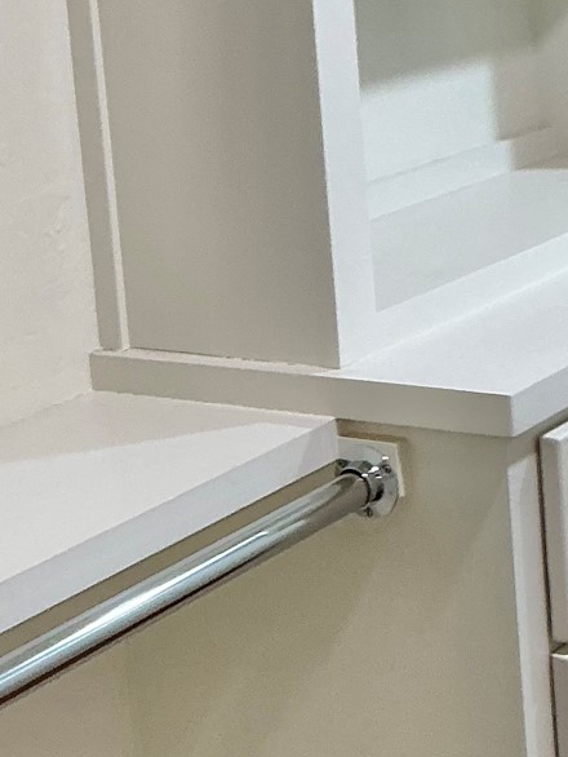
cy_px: 182
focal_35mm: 95
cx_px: 372
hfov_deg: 15.5
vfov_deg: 20.5
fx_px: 2077
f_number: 1.8
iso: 50
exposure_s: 1/60
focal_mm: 3
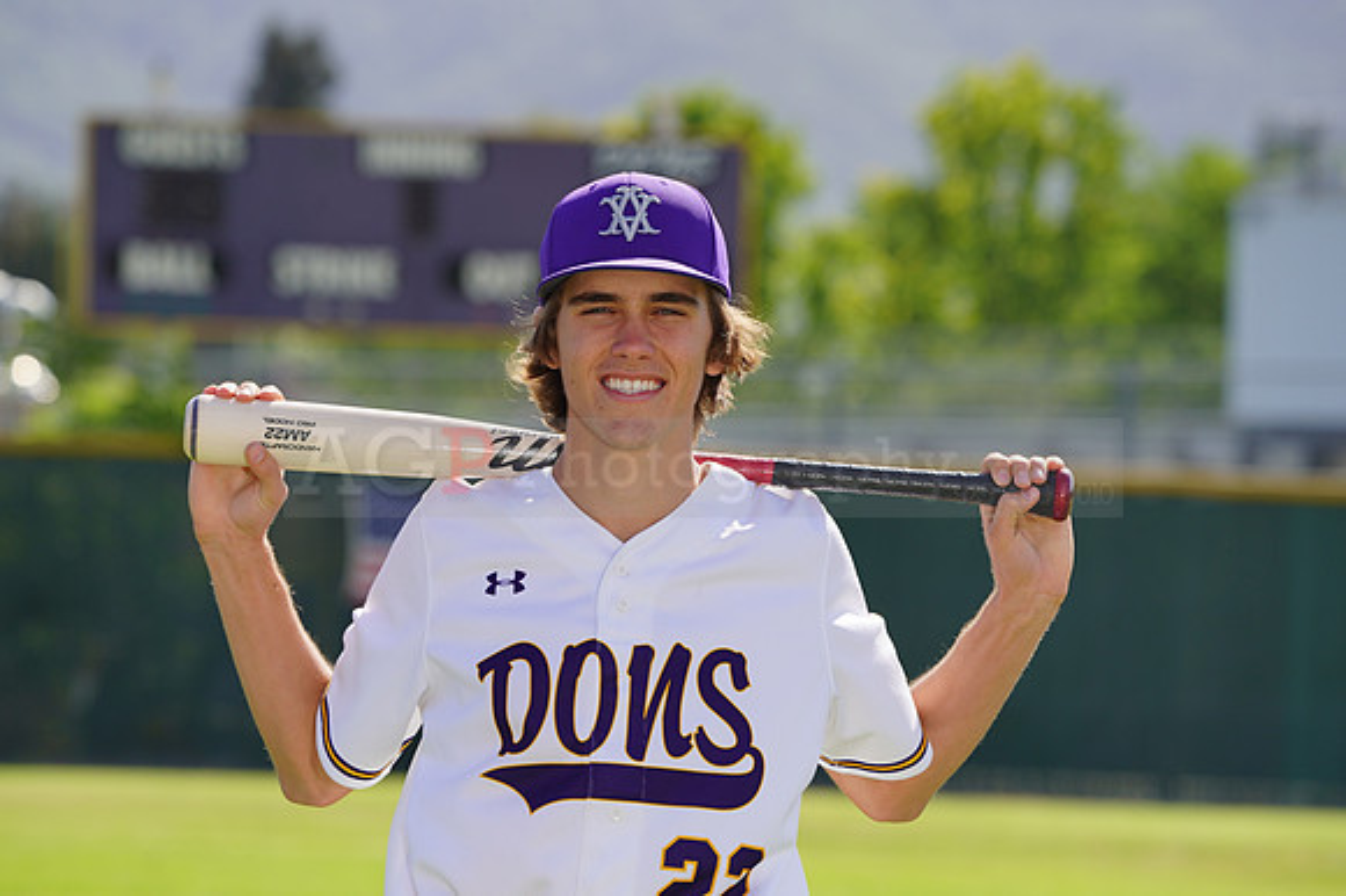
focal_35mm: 247
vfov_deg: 5.6
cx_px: 673
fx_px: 9229
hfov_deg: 8.3
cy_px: 448
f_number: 8
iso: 100
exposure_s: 1/250
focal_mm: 247
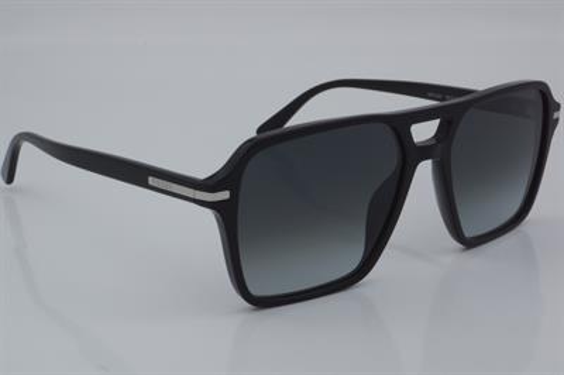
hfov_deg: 27.0
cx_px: 282
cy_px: 188
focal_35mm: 75
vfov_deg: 18.2
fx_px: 1174
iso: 100
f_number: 32
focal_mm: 50
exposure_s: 1/4
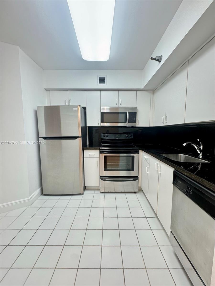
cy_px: 143
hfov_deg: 85.7
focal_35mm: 14
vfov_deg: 102.1
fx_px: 116
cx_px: 108
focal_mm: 2.22
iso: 200
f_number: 2.2
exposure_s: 1/120
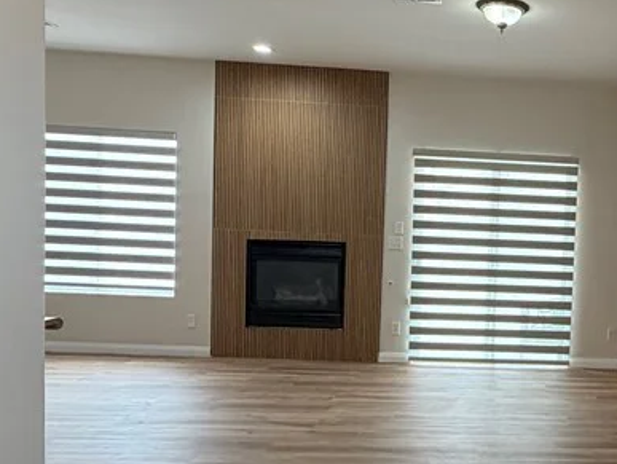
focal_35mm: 37
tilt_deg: -3.5
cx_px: 571
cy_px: 260
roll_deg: -2.4
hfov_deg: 44.9
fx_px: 660
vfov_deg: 38.7
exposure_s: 1/60
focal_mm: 2.22
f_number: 2.2
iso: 250
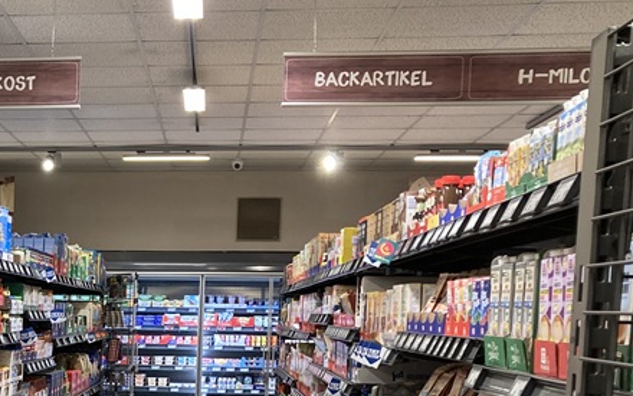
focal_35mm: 68
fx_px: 1173
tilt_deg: -5.0
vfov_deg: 18.6
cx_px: 12
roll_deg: -1.9
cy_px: 405
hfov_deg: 28.5
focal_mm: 3.99
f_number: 1.8
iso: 80
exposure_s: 1/65
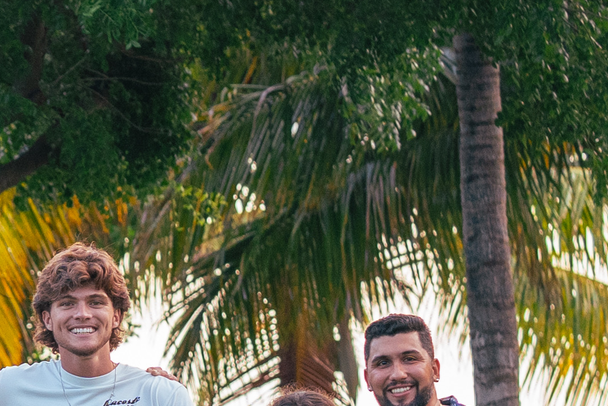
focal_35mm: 579
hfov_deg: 3.5
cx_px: -283
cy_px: 569
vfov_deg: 2.4
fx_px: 9778
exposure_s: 1/160
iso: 500
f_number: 4.5
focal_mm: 90
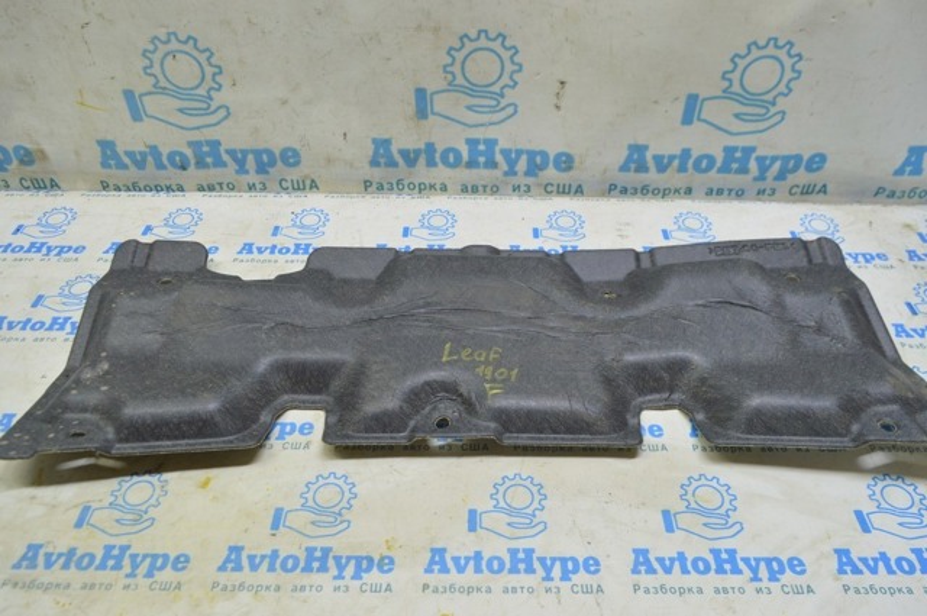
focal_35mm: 27
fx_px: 694
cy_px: 308
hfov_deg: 67.4
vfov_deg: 47.8
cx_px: 464
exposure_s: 1/20
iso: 400
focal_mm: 18
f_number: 5.6
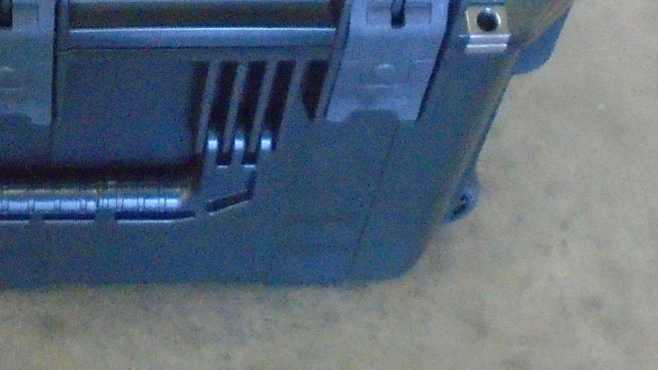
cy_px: -165
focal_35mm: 88
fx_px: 1535
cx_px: 22
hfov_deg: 23.3
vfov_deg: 13.1
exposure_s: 1/25
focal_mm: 4.6
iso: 800
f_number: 3.2
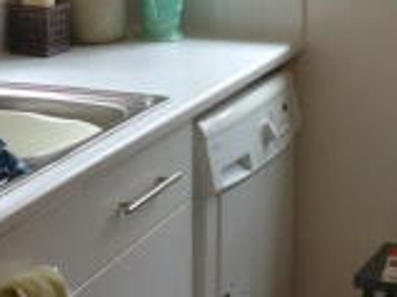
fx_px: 1387
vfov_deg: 11.6
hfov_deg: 16.3
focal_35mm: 121
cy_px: -176
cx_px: 238
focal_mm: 4.13
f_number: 2.4
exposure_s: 1/60
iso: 64
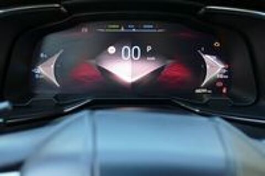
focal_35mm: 40
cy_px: 88
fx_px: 294
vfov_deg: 33.3
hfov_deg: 48.5
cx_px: 132
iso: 500
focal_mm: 14.5
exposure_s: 1/80
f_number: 3.1
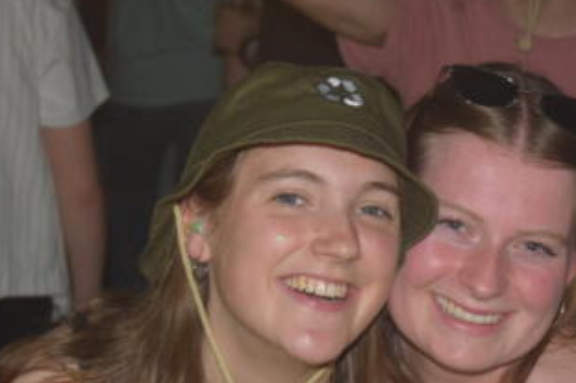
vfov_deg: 12.3
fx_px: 1775
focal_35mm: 111
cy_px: 236
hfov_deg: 18.4
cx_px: 383
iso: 3200
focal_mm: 46
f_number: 5.3
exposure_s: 1/60
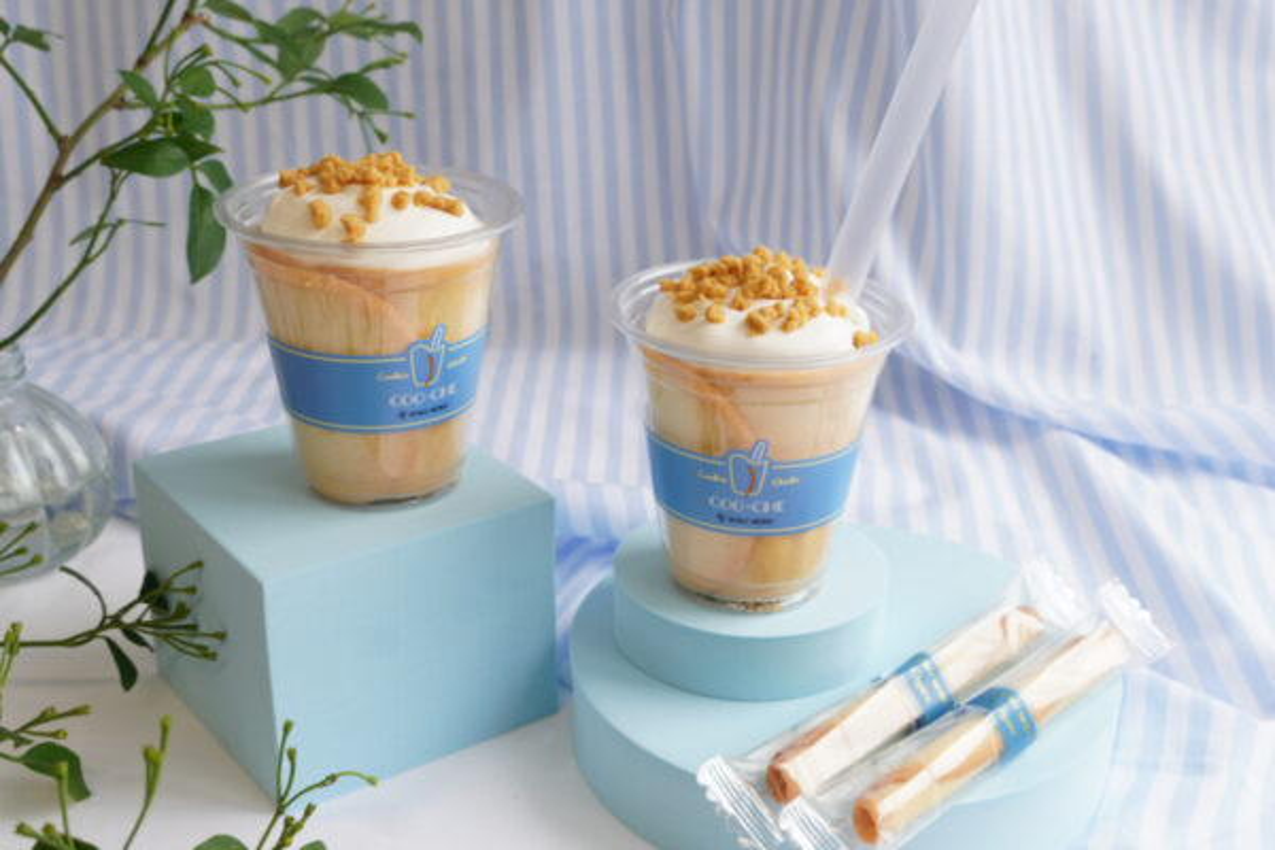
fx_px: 1381
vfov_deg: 34.2
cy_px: 425
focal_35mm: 39
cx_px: 638
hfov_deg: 49.6
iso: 250
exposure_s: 1/50
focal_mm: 26
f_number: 7.1
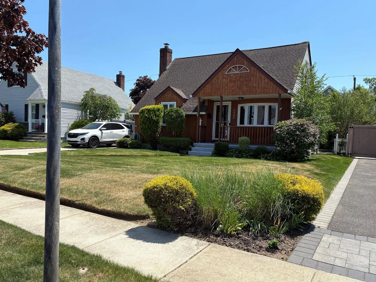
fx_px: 293
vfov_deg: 51.4
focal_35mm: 27
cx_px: 188
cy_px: 143
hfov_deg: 65.3
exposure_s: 1/2865
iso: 50
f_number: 1.6
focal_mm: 5.96
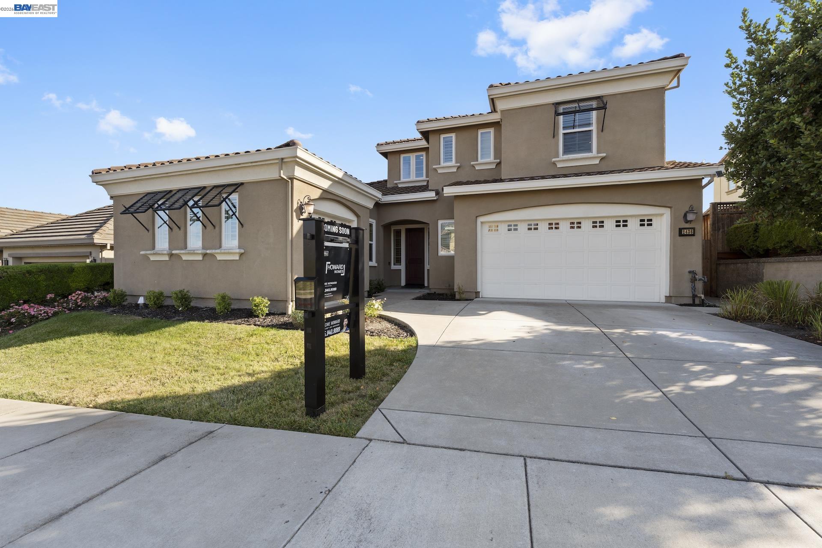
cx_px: 411
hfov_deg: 104.3
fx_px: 320
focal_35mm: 14
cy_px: 274
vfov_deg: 81.2
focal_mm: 14
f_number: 9
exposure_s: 1/125
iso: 160
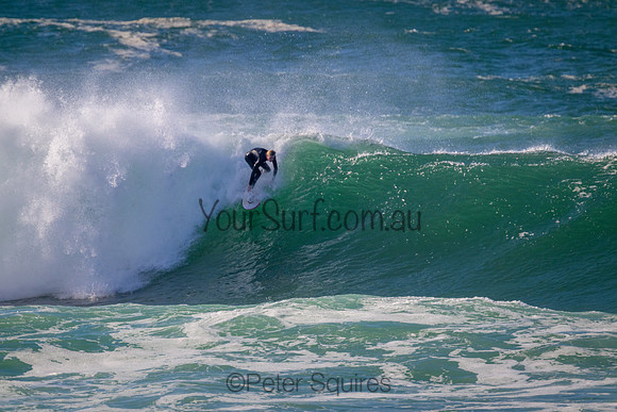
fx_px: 13714
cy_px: 206
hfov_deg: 2.6
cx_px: 308
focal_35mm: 800
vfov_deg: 1.7
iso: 1400
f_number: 11
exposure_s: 1/2000
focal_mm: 800
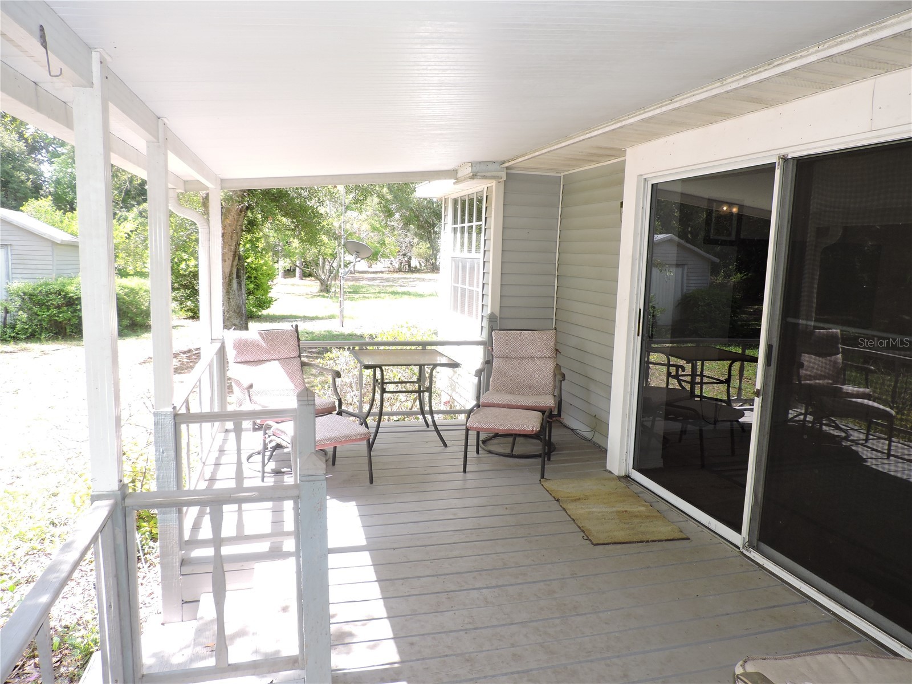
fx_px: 632
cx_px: 456
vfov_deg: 56.8
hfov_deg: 71.6
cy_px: 342
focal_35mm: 24
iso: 100
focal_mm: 4.3
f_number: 3
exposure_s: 1/100
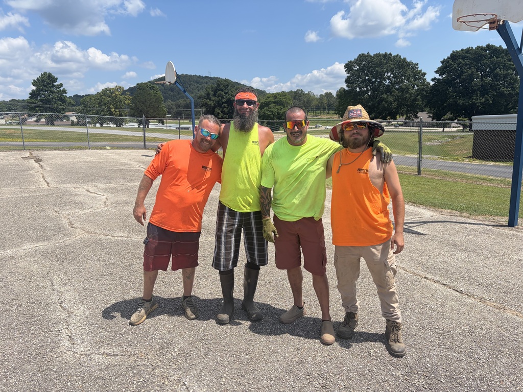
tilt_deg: -13.8
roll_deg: +0.7
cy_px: 196
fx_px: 393
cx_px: 262
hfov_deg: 67.3
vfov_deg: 53.1
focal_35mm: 26
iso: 50
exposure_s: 1/3448
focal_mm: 5.96
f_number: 1.6
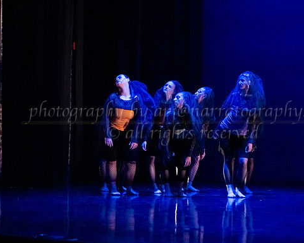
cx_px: 146
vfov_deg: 15.1
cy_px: 109
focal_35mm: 102
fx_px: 918
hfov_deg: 18.8
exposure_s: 1/320
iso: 4000
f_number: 3.5
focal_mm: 75
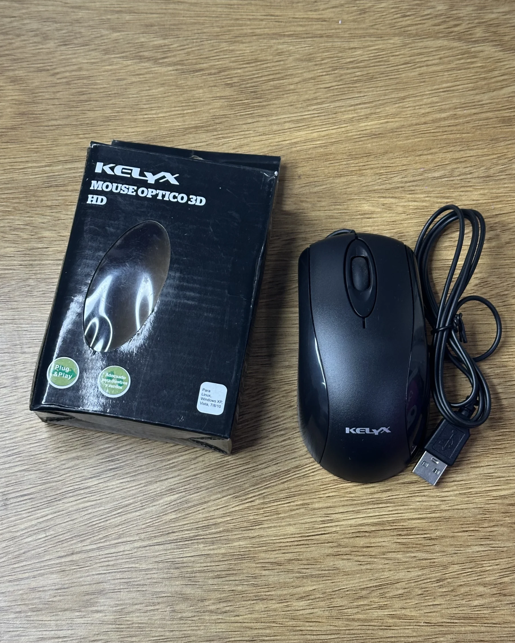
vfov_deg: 35.4
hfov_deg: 28.6
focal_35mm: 53
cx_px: 262
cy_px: 341
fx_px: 1010
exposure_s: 1/50
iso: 200
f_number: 1.78
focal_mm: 6.86
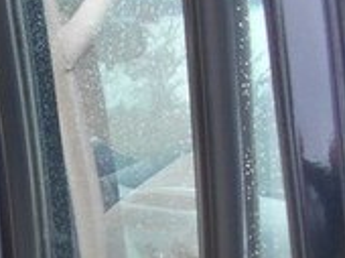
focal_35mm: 101
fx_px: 1005
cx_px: -315
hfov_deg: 15.9
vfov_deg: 13.1
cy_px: 474
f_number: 3.2
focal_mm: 4.6
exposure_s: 1/30
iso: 100
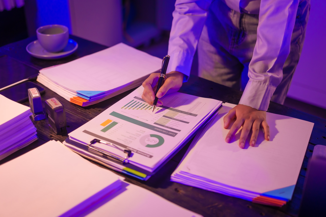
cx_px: 163
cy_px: 108
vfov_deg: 27.0
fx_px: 453
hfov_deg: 39.6
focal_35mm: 50
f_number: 2.5
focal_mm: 50
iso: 1000
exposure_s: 1/250
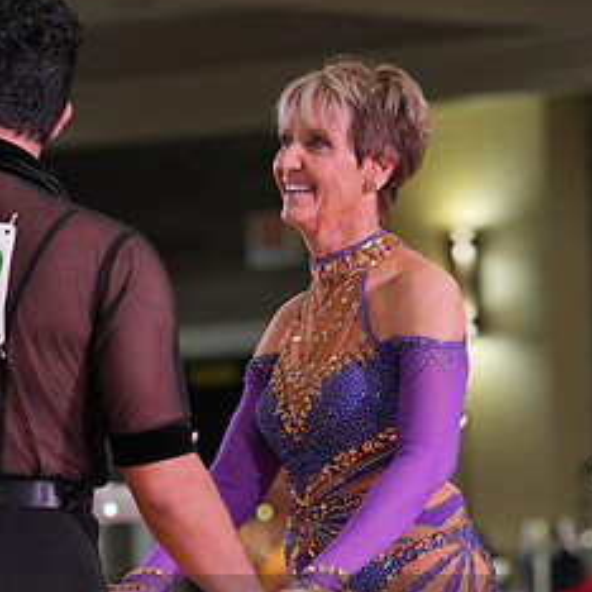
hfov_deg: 5.7
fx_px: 5940
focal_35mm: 307
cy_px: 660
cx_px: 163
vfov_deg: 5.7
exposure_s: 1/500
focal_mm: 146
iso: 2000
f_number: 4
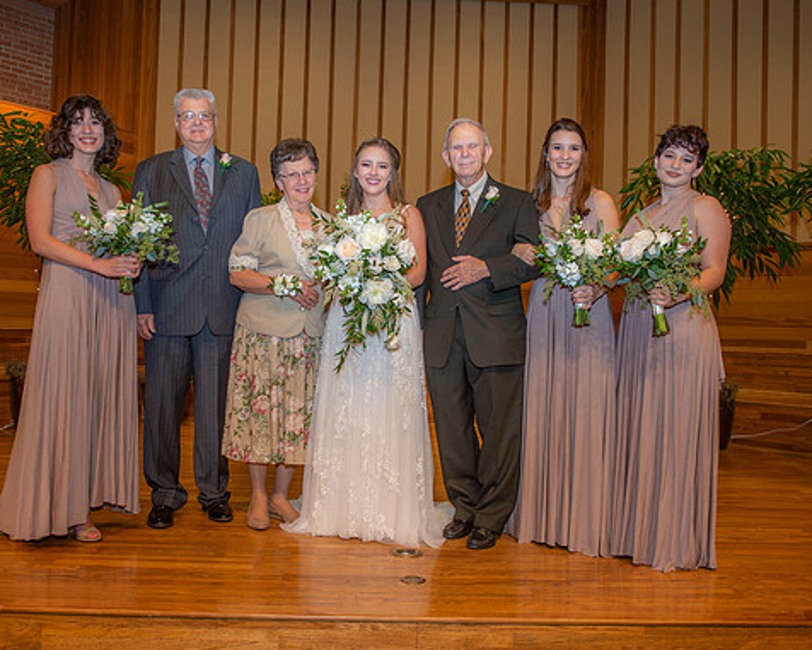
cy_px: 322
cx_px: 362
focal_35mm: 32
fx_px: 769
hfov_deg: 55.5
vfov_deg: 45.8
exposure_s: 1/125
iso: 640
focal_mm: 28
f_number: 4
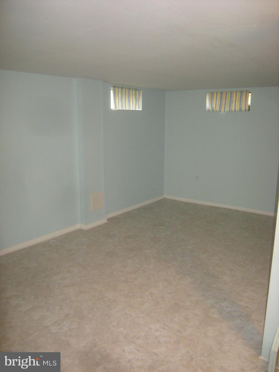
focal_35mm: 28
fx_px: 301
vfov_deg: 63.4
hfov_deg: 49.7
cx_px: 140
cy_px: 186
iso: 228
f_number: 2.8
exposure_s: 1/30
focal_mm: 4.7
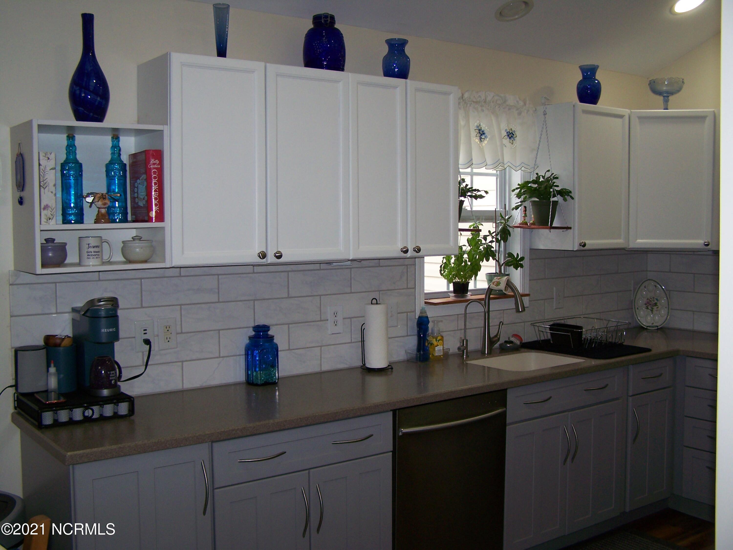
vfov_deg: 37.7
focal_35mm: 38
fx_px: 805
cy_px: 275
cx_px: 366
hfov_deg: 49.0
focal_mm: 6.3
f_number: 2.8
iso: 80
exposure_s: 1/60
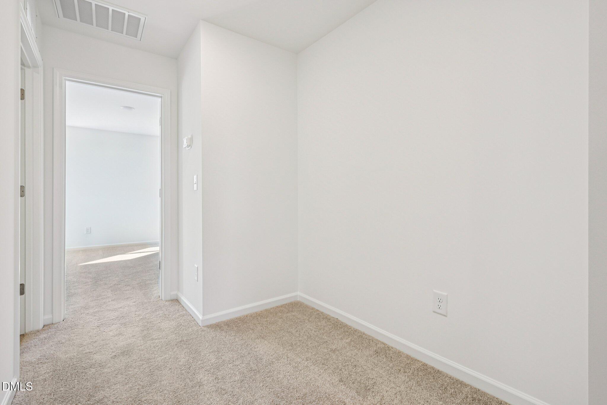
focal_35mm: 16
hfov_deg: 95.0
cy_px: 202
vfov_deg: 72.0
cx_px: 304
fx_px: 278
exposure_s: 1/15
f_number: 8
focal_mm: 16.5
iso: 110
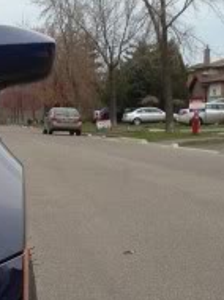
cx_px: -44
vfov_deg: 13.9
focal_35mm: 139
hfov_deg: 10.5
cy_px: 328
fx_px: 1202
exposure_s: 1/968
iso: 50
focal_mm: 4.1
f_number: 2.4
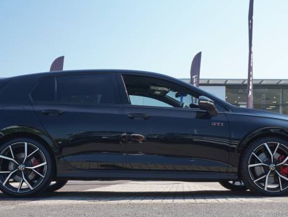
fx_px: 474
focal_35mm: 57
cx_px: 141
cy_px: 114
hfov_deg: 33.8
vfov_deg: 25.7
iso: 100
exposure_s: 1/100
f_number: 5.6
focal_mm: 28
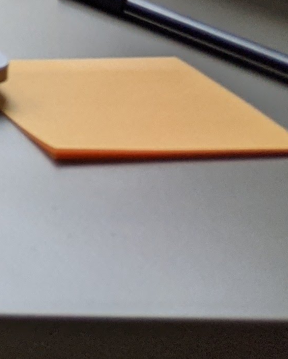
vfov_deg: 11.2
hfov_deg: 7.8
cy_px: -412
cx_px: -752
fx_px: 1630
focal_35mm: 153
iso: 45
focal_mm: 4.38
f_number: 1.73
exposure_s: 1/711
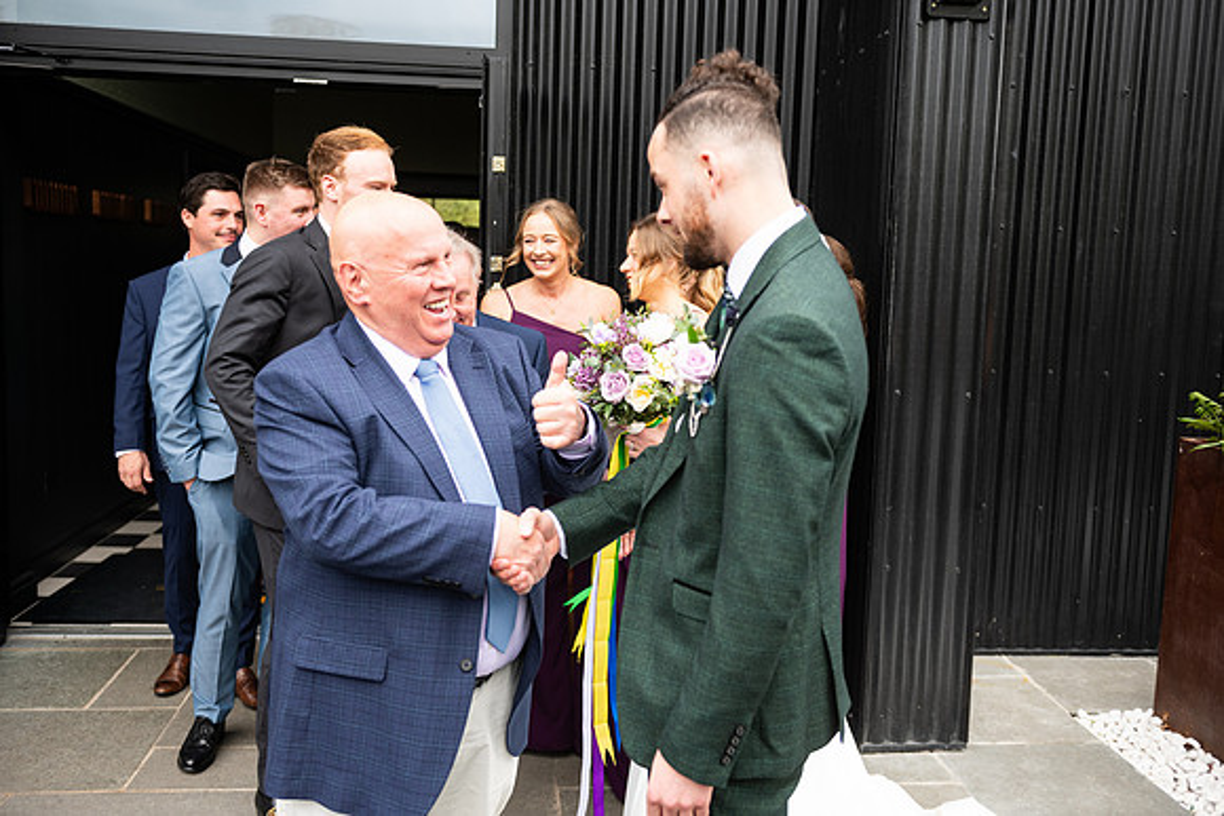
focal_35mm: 35
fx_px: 1190
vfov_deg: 37.9
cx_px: 612
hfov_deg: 54.4
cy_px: 408
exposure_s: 1/200
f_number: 3.5
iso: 125
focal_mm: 35
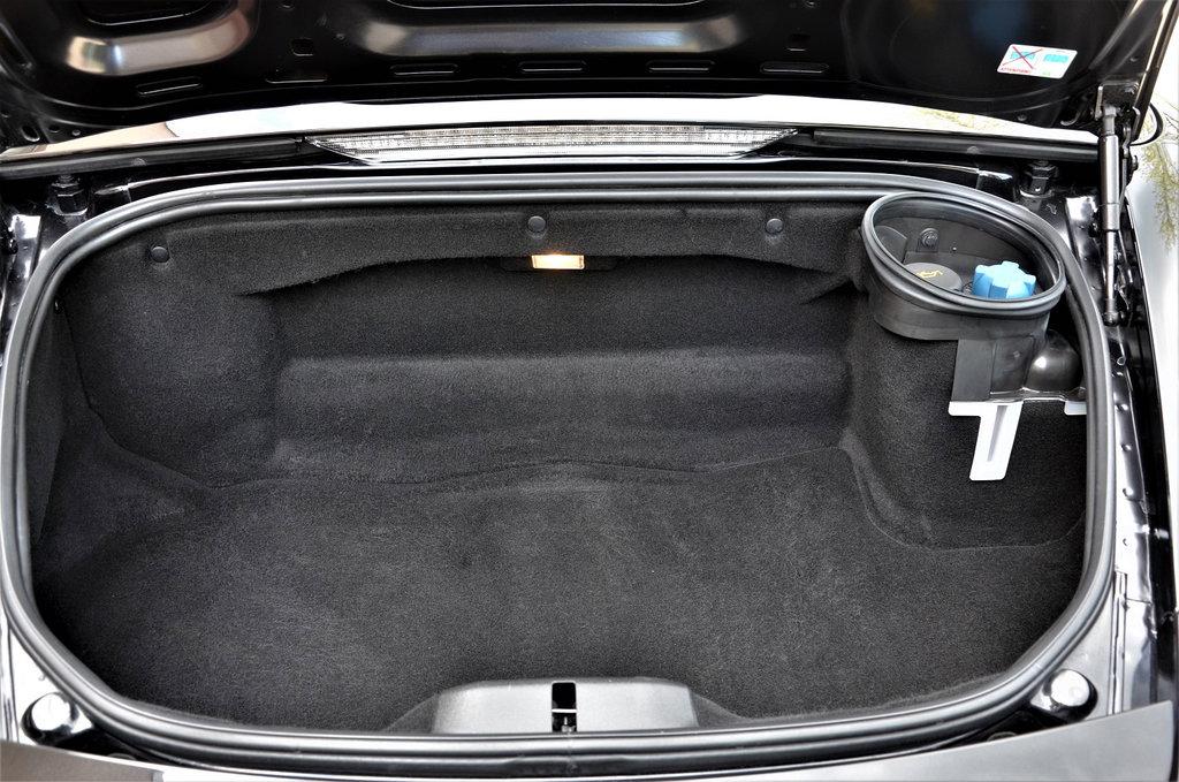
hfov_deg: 53.2
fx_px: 1177
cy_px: 391
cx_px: 590
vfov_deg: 36.7
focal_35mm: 36
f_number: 5
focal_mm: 24
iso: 500
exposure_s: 1/100
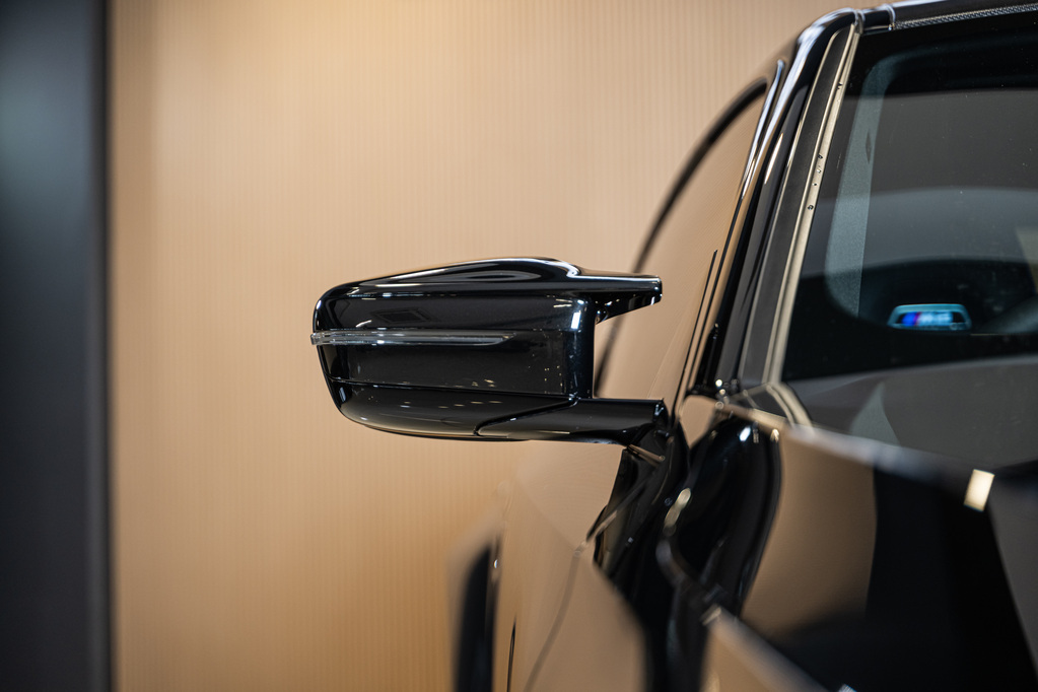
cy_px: 346
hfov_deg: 27.0
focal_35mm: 75
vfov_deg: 18.2
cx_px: 519
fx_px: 2162
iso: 500
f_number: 2.8
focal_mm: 75
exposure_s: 1/160
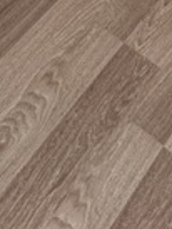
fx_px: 728
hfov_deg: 13.4
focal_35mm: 110
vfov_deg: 9.6
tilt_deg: -4.6
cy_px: -572
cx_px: 135
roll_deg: -2.5
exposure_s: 1/99
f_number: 2.2
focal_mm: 2.22
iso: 64
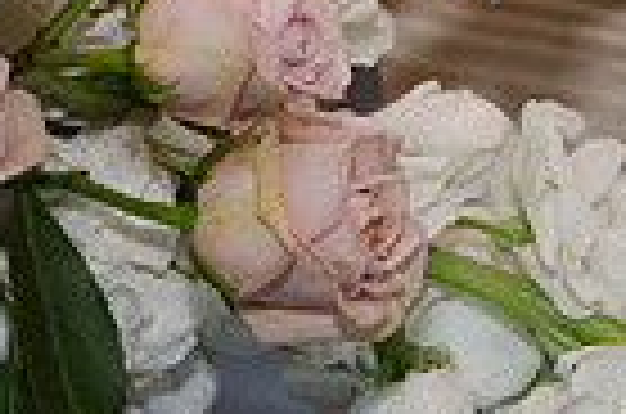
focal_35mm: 389
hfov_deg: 5.3
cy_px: -58
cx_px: -351
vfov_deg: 3.5
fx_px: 6749
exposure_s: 1/60
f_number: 5.6
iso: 400
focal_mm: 62
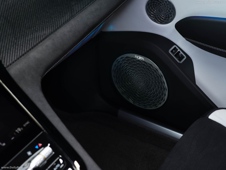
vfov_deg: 23.3
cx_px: 113
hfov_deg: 30.7
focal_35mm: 63
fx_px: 411
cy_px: 85
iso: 200
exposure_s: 1/1.3
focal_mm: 80
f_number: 14
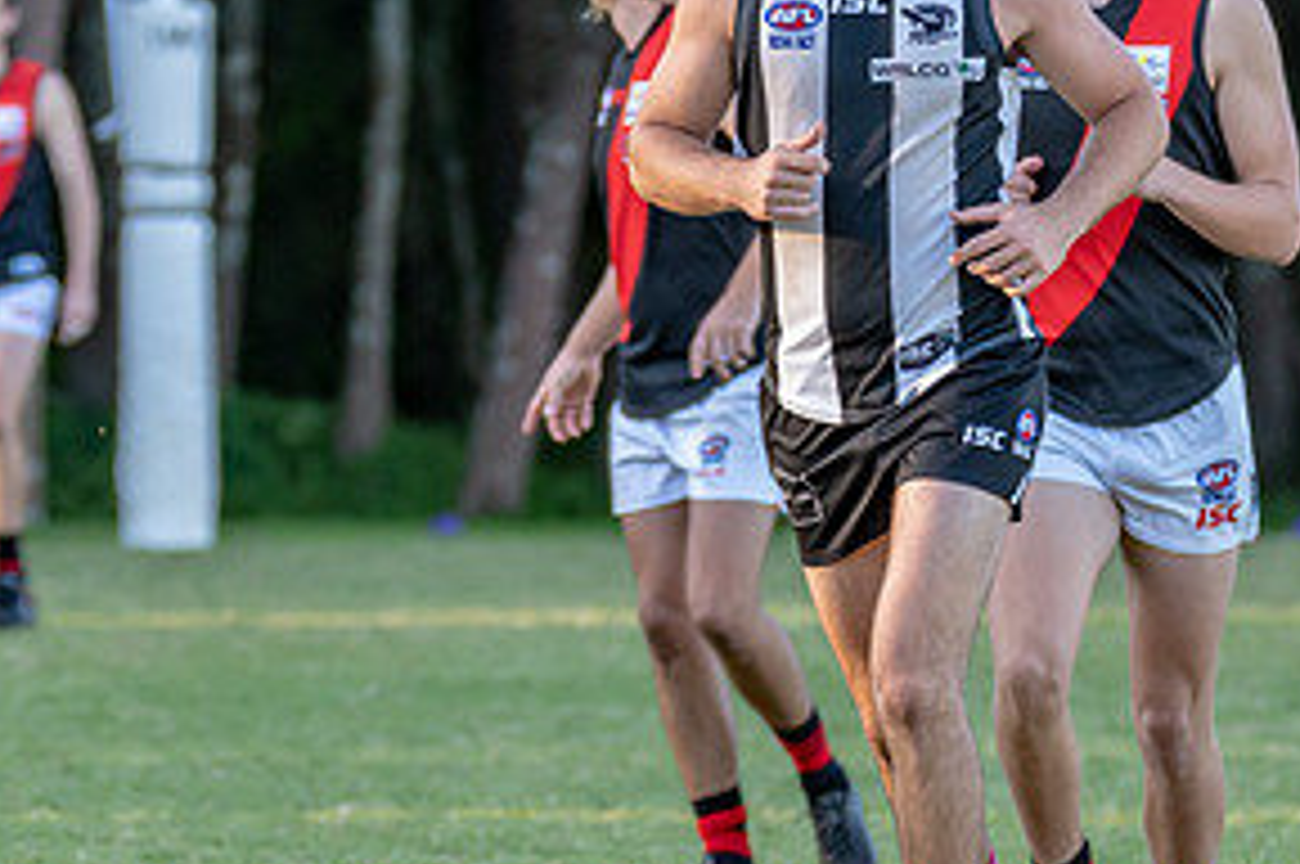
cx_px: 914
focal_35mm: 835
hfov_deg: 2.5
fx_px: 30118
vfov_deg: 1.6
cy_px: 428
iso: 800
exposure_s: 1/250
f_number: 5.6
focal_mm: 260
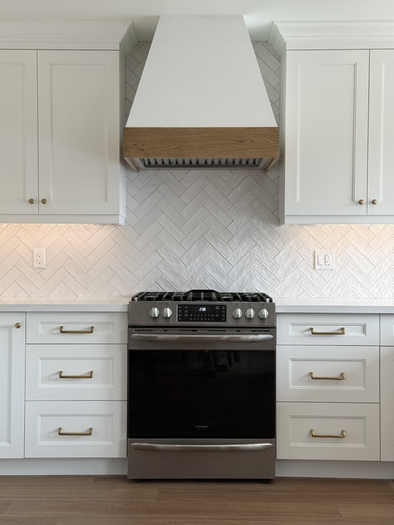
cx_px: 197
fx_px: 728
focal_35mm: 48
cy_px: 262
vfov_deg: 39.7
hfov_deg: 30.3
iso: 64
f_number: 1.78
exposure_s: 1/120
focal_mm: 6.76
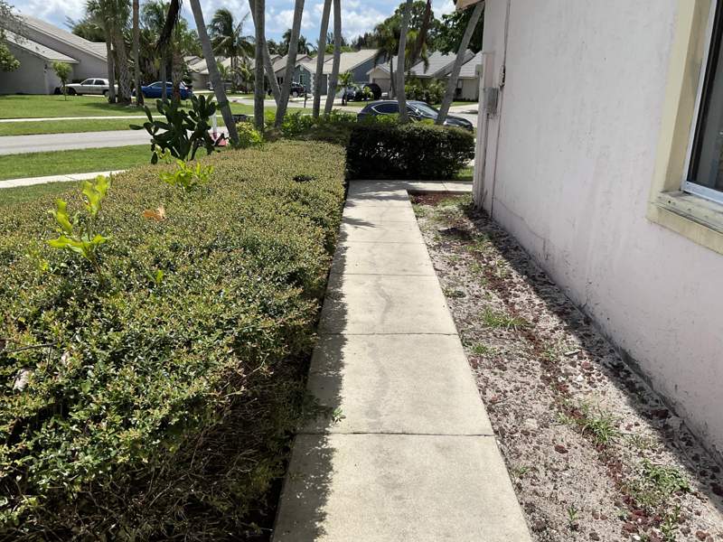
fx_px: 606
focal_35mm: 29
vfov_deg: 48.2
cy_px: 271
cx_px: 362
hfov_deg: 61.7
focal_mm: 3
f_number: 1.8
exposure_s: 1/2667
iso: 16
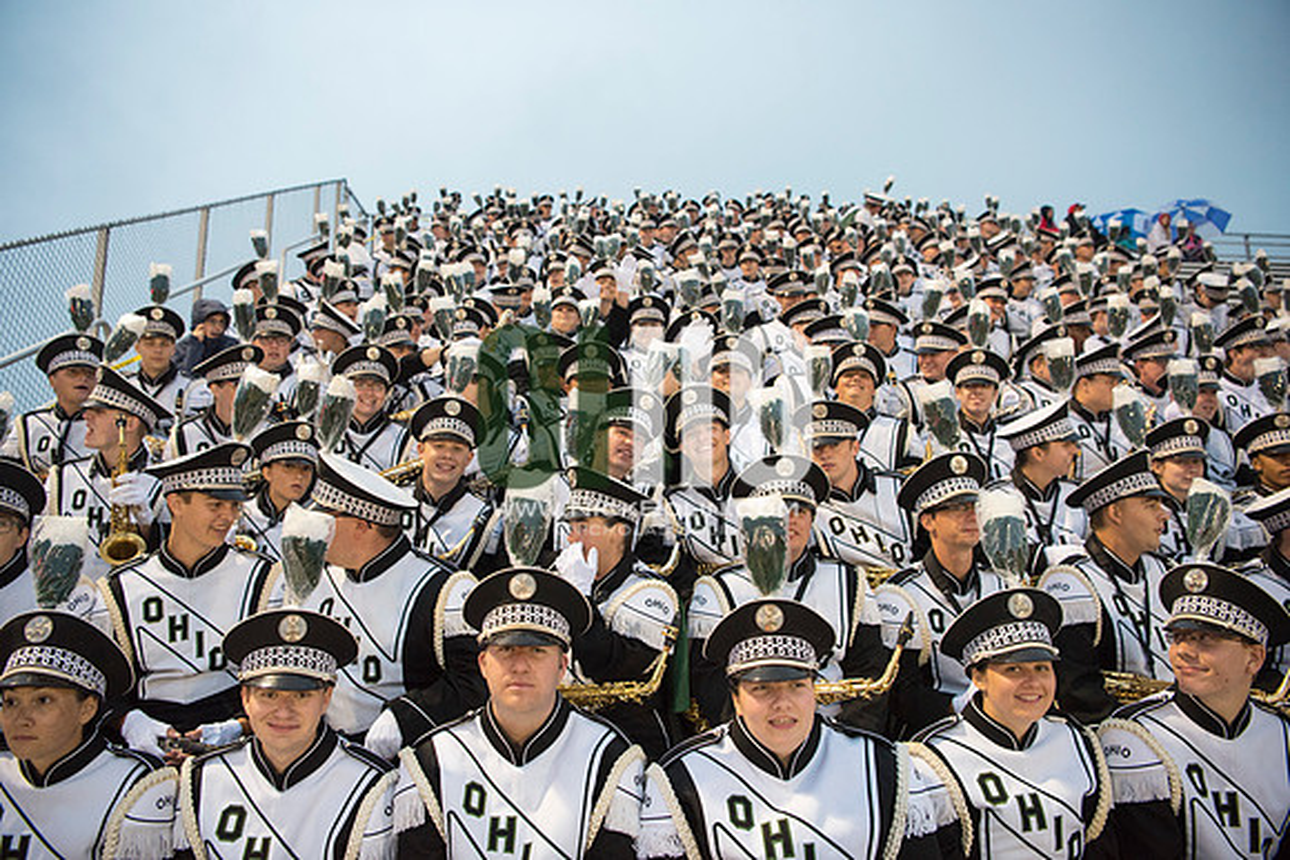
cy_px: 430
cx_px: 645
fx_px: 860
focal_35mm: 24
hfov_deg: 73.7
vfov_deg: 53.2
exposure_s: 1/320
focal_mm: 24
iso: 2000
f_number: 3.2
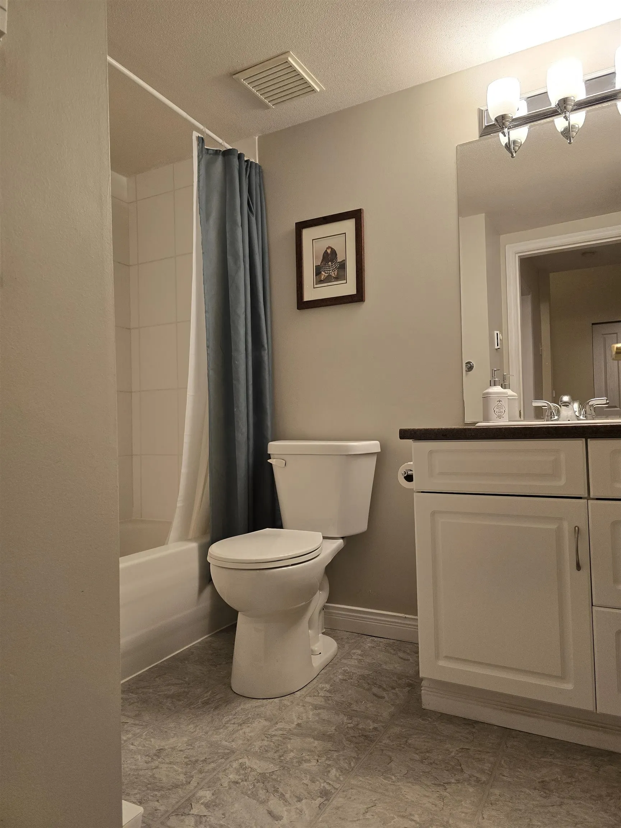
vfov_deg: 73.9
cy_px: 414
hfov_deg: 58.9
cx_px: 310
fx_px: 550
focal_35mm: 23
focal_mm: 6.3
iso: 250
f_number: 1.7
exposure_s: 1/180
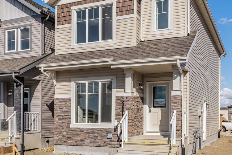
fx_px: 206
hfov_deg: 58.7
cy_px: 50
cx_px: 124
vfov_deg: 40.6
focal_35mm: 32
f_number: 8
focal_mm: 20
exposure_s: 1/800
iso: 320
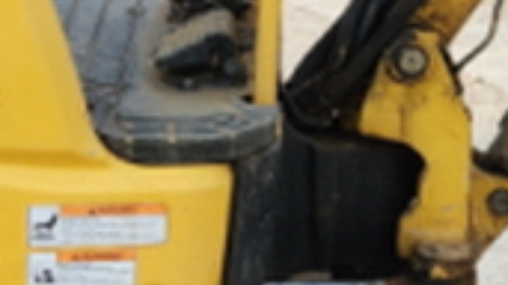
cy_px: -95
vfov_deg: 6.8
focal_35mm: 176
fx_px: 2370
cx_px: 383
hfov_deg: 12.2
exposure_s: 1/525
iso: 20
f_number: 1.8
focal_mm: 5.4
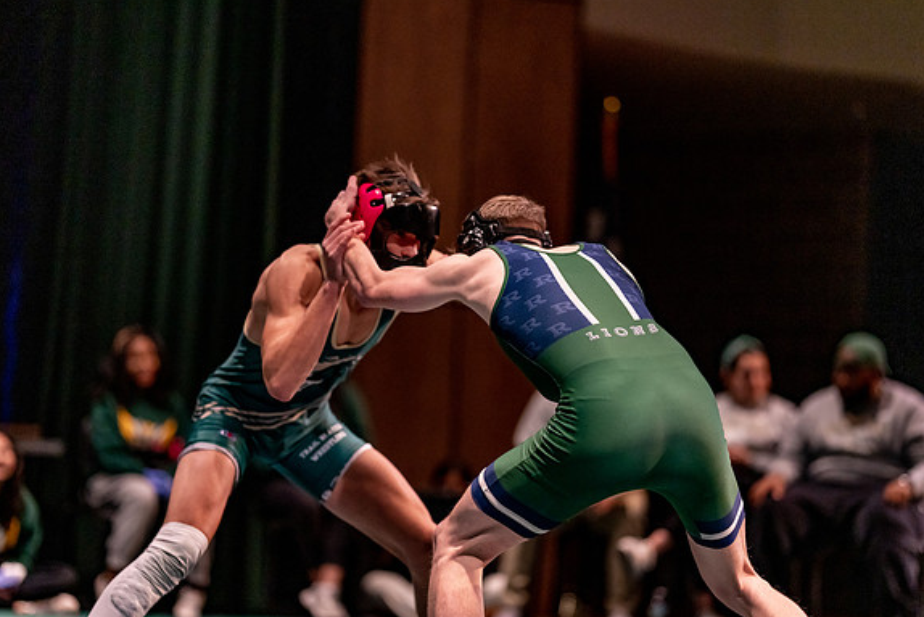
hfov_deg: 14.1
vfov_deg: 9.4
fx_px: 3748
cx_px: 464
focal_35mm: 146
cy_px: 324
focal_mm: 135
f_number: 1.8
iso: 2000
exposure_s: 1/800
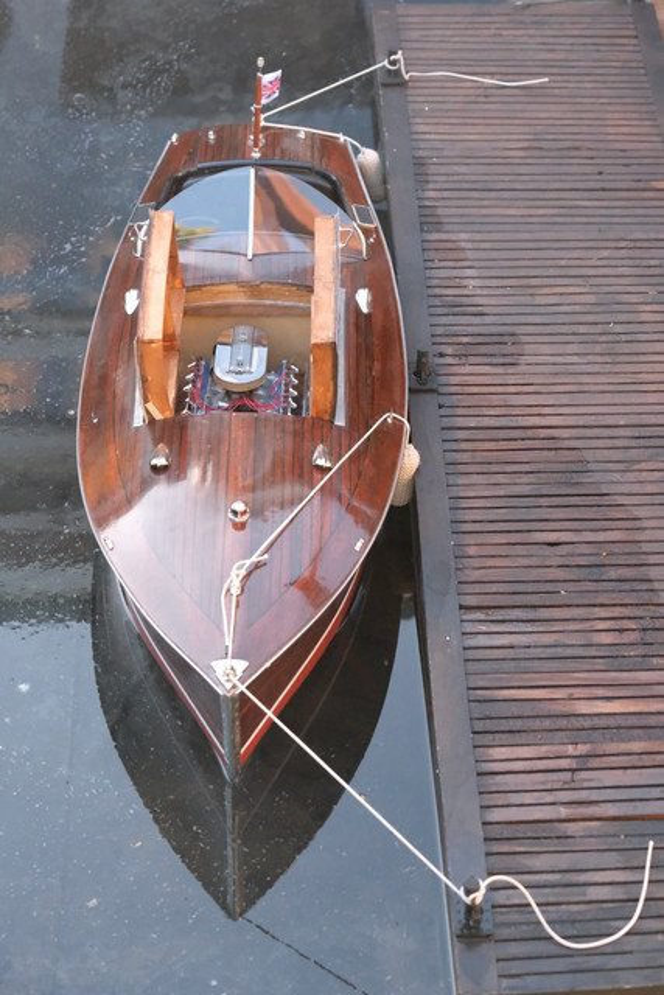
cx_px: 332
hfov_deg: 16.5
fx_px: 2295
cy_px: 498
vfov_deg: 24.5
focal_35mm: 83
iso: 12800
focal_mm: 55
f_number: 6.4
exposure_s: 1/1500
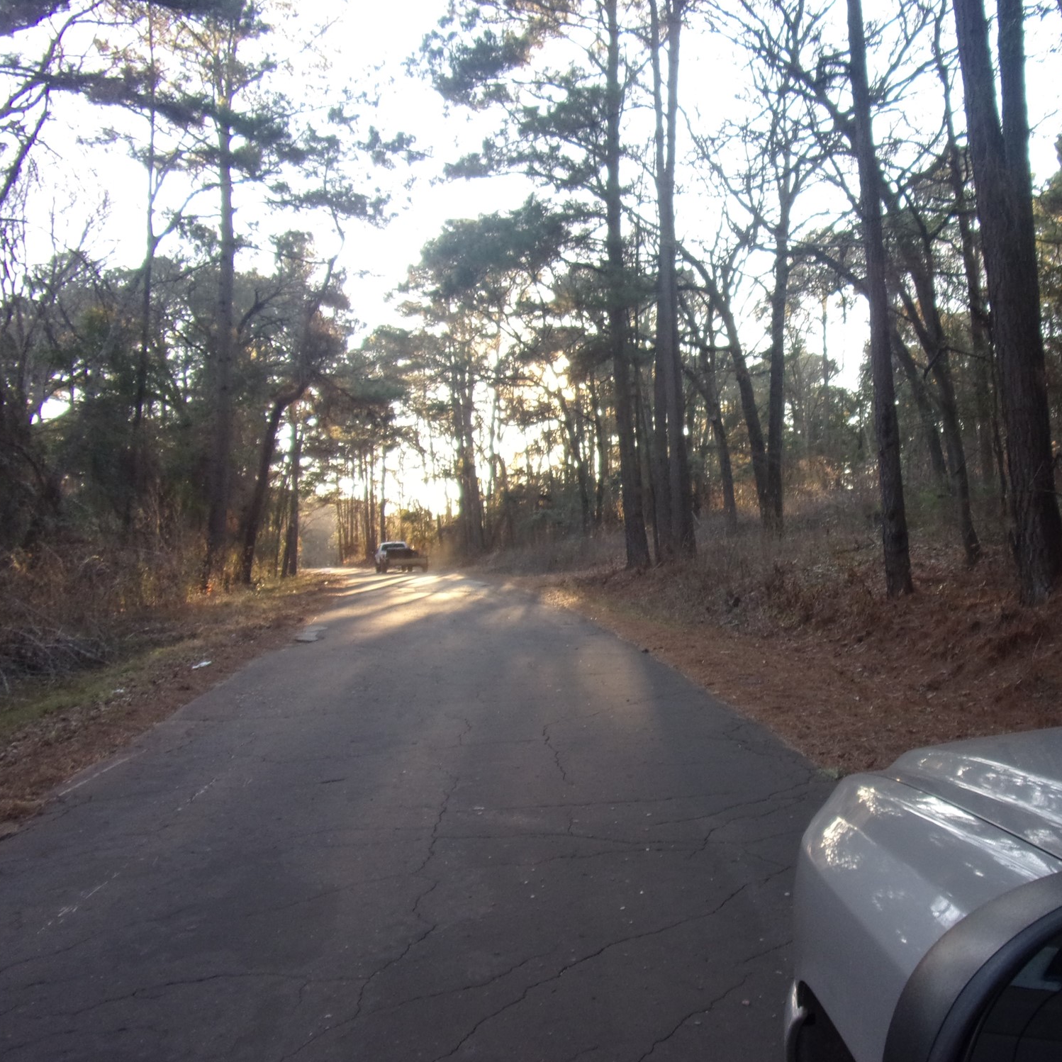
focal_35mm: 29
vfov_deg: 55.6
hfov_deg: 54.4
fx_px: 1007
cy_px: 532
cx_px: 715
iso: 80
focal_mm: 4.3
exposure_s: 1/50
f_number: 3.3
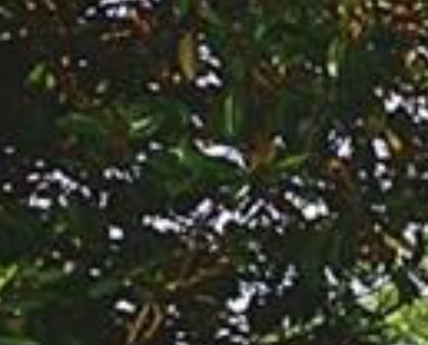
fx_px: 2118
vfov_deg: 8.4
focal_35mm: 167
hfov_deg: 8.3
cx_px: 1559
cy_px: 854
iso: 160
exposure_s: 1/250
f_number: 8
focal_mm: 15
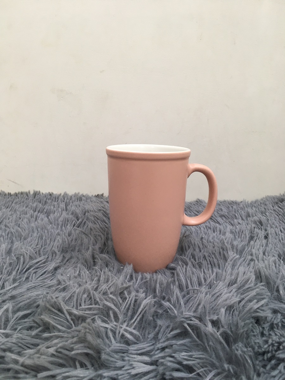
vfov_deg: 61.7
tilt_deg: -16.1
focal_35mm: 29
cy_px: 190
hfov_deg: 48.2
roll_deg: -1.3
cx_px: 142
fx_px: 318
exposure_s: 1/33
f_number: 2.2
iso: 100
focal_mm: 4.15
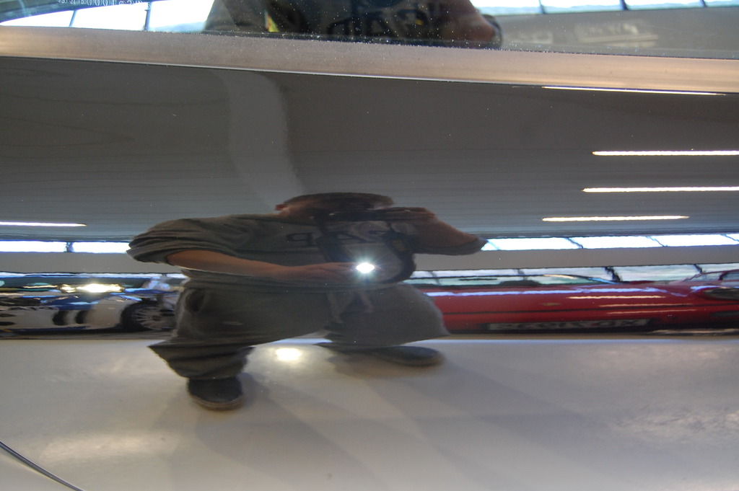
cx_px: 370
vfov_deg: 36.8
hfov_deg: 53.2
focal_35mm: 36
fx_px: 738
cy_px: 246
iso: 800
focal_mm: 24
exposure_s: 1/20
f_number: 4
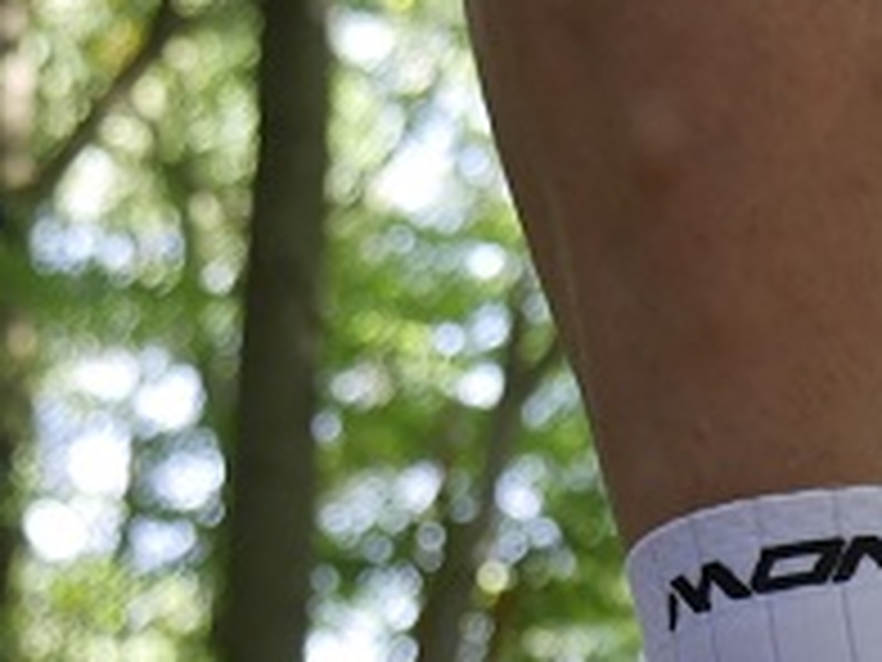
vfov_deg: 8.5
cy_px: 937
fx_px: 4357
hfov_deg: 10.9
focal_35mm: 171
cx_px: 1508
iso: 640
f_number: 4.6
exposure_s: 1/80
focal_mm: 21
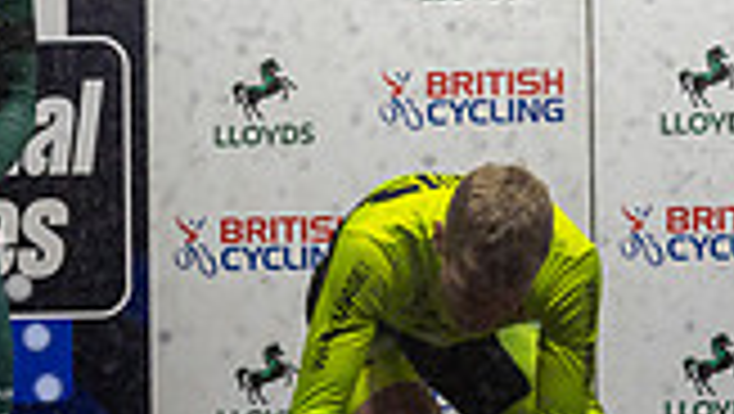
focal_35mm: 231
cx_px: 342
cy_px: 218
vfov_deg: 5.3
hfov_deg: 9.3
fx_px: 4500
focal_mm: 62
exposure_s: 1/640
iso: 1250
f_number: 2.8
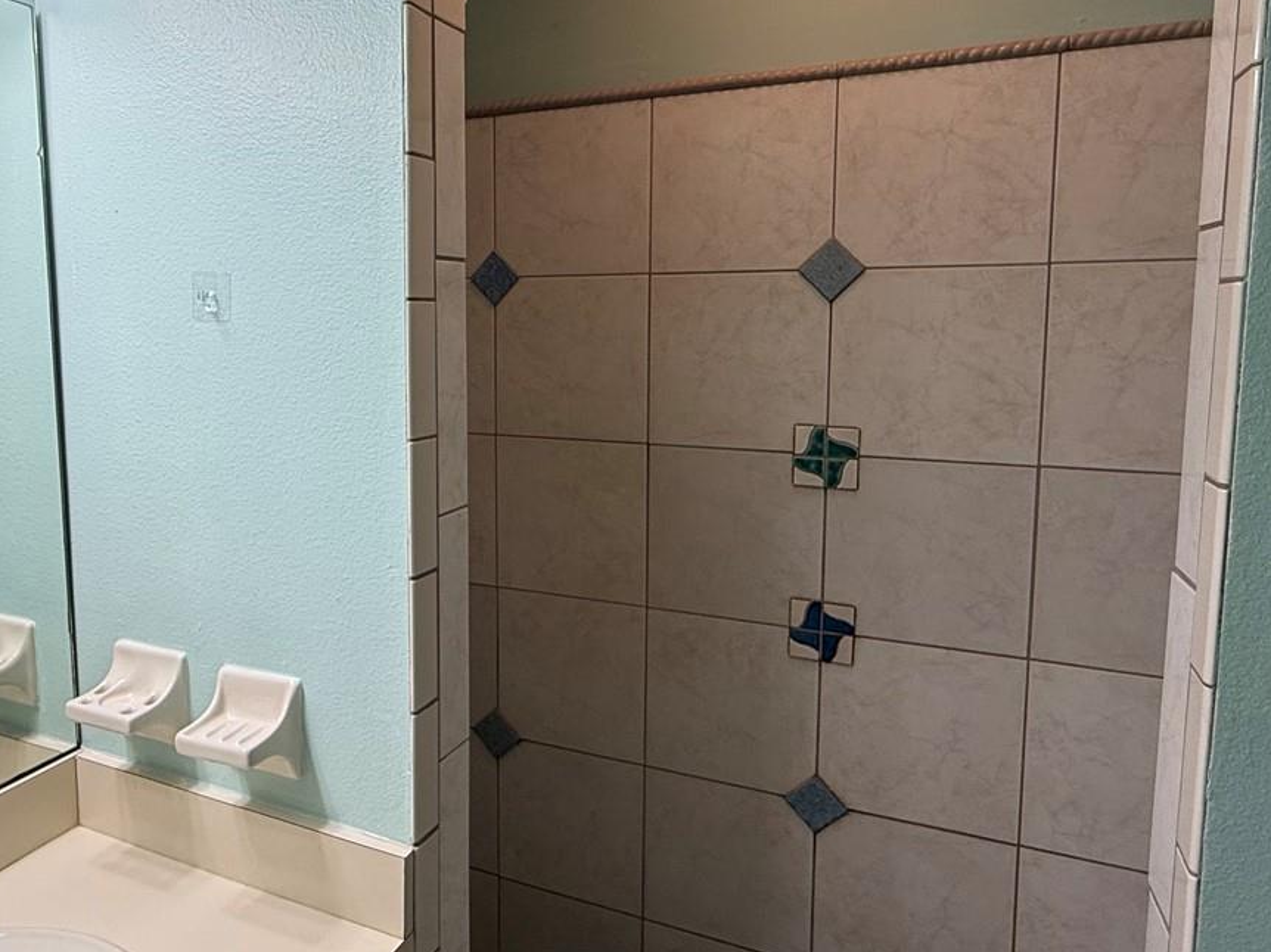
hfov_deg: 66.4
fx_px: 954
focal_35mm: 26
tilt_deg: -5.4
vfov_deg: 52.9
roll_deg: +0.0
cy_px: 413
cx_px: 484
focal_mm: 2.22
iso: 100
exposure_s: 1/120
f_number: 2.2
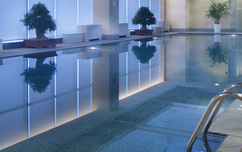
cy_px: 15
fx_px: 383
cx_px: 69
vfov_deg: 21.8
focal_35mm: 58
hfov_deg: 34.6
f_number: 9
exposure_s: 5
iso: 200
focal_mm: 20
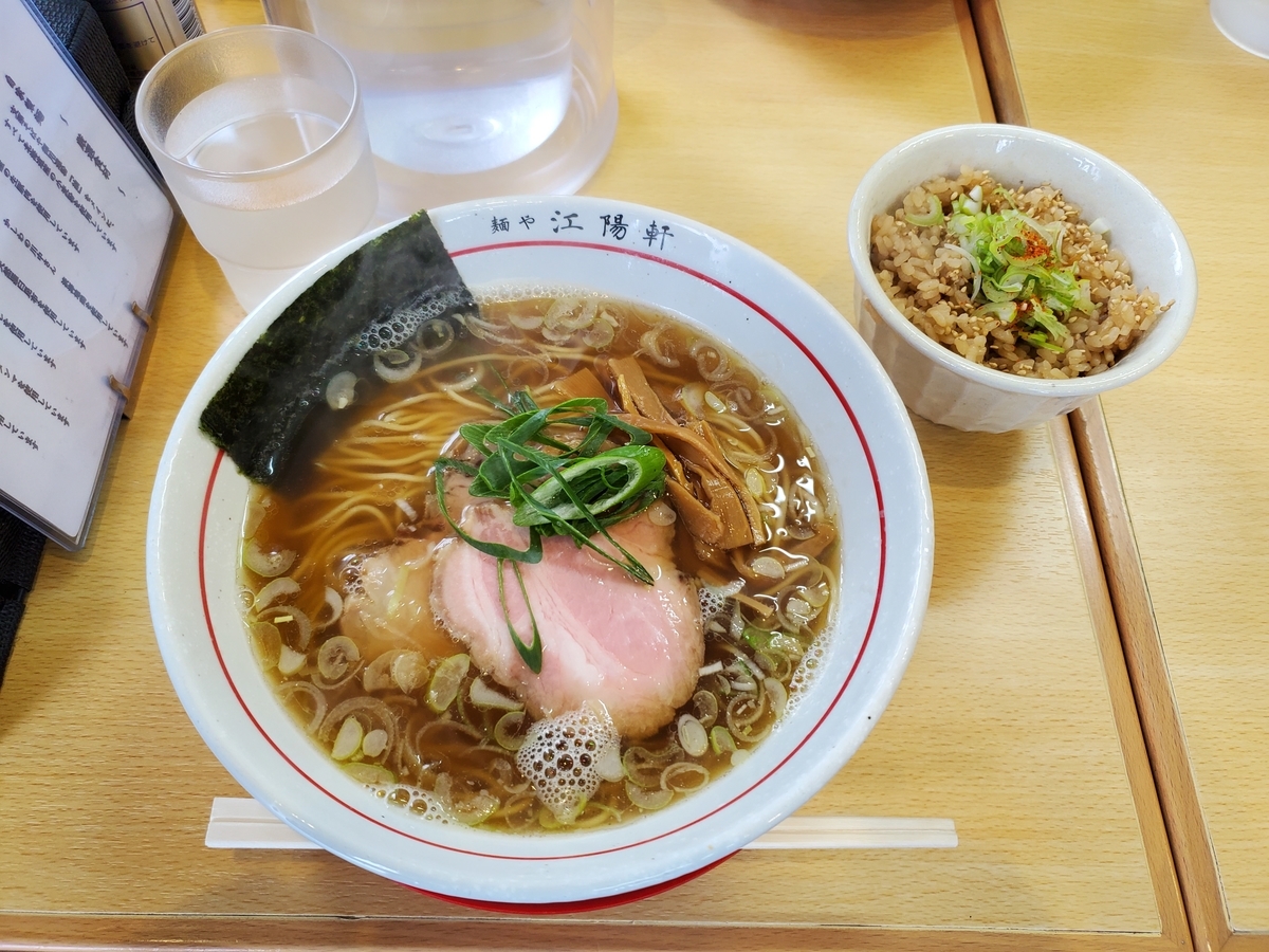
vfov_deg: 53.1
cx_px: 634
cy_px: 476
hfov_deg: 67.3
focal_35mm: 26
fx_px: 953
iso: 80
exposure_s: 1/120
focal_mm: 4.3
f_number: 1.5
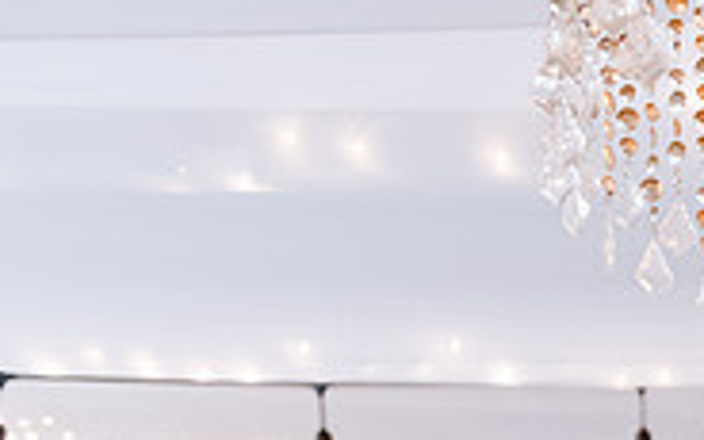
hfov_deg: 22.2
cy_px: 671
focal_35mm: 77
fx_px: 1477
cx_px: 1056
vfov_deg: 15.5
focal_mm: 24
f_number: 2.8
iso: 2500
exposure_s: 1/200
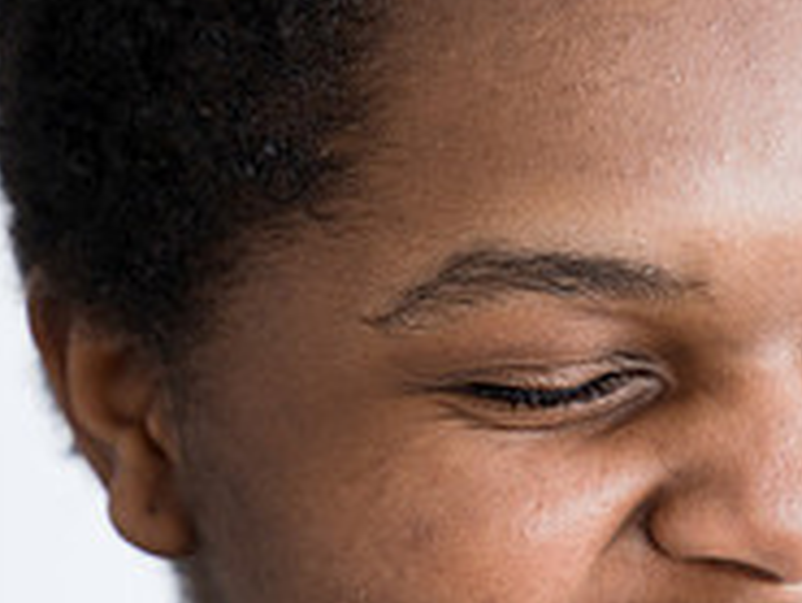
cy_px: 566
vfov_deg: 7.1
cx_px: 606
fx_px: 4869
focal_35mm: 210
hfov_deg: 9.4
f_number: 2.8
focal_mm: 63.3
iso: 800
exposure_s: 1/250
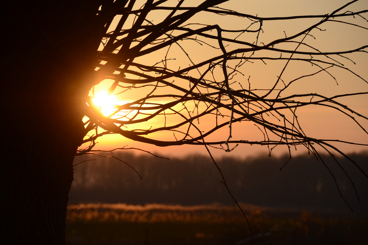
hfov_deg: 10.2
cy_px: 122
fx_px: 2070
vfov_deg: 6.8
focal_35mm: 202
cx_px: 184
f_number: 8
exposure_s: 1/4000
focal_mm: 135
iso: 800
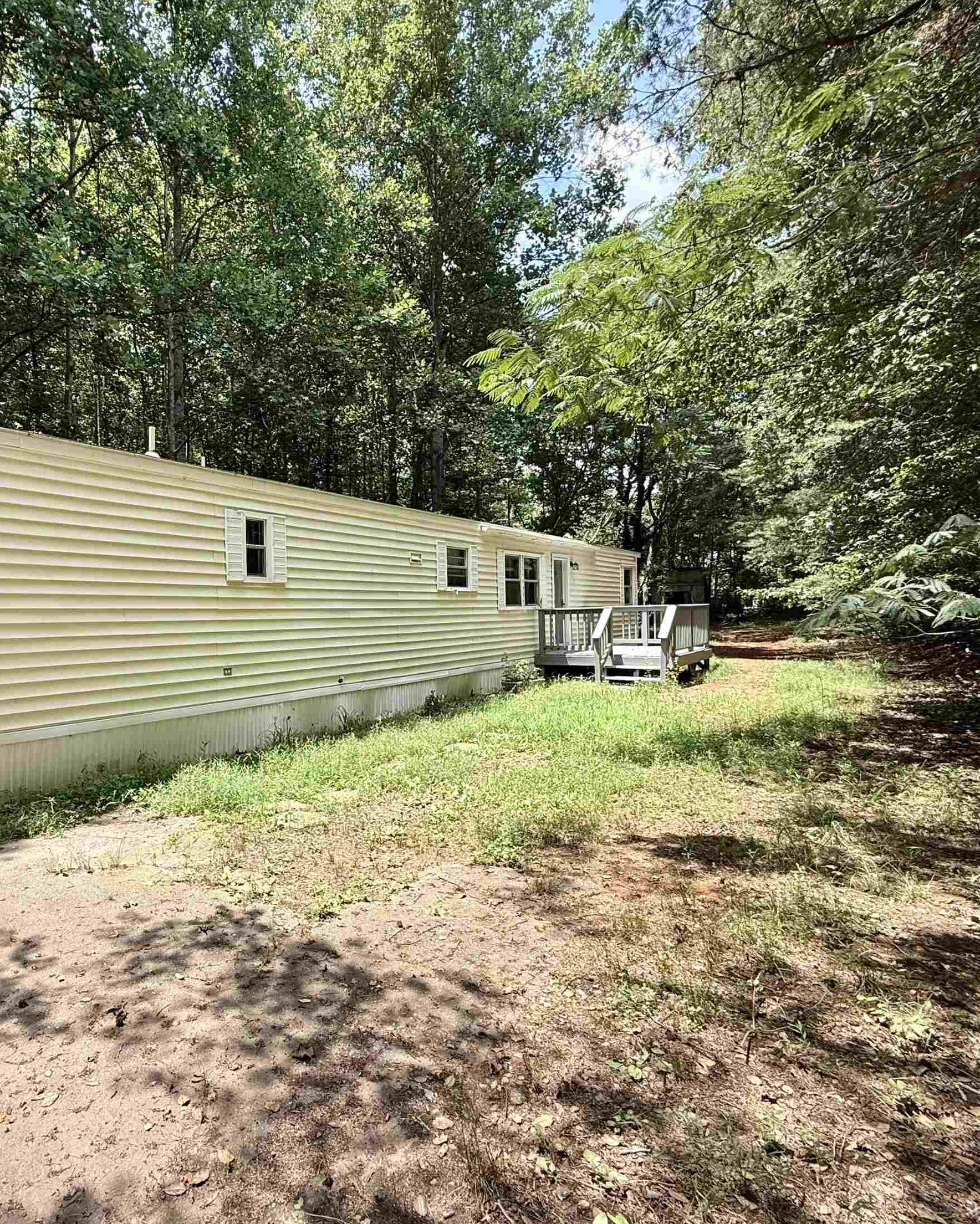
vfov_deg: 83.3
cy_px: 616
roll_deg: +0.9
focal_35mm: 19
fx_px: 689
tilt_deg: -0.2
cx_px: 294
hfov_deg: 68.0
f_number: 2.2
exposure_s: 1/498
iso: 50
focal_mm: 2.22
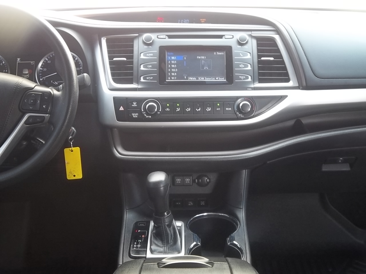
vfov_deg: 30.9
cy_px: 137
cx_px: 183
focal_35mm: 47
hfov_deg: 40.4
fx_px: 497
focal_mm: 8.3
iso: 160
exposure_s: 1/25
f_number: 4.58
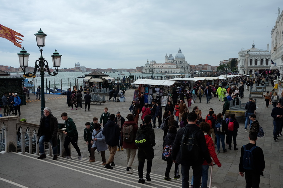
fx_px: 275
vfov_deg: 37.8
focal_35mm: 35
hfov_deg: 54.4
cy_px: 94
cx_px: 142
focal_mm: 23
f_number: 4
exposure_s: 1/210
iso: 200
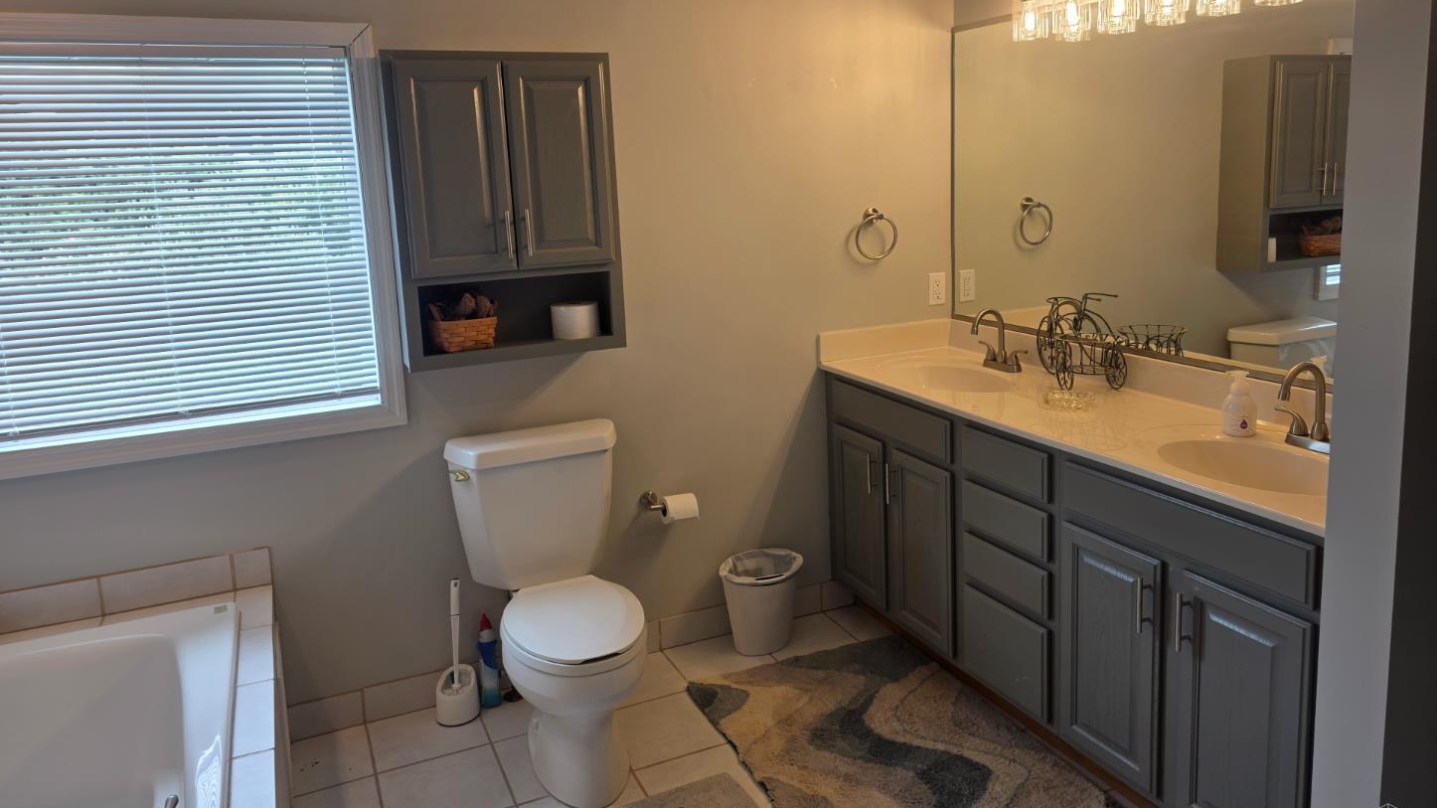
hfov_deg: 71.9
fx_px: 991
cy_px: 323
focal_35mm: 26
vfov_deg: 44.1
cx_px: 714
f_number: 1.7
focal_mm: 6.3
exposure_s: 1/120
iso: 25
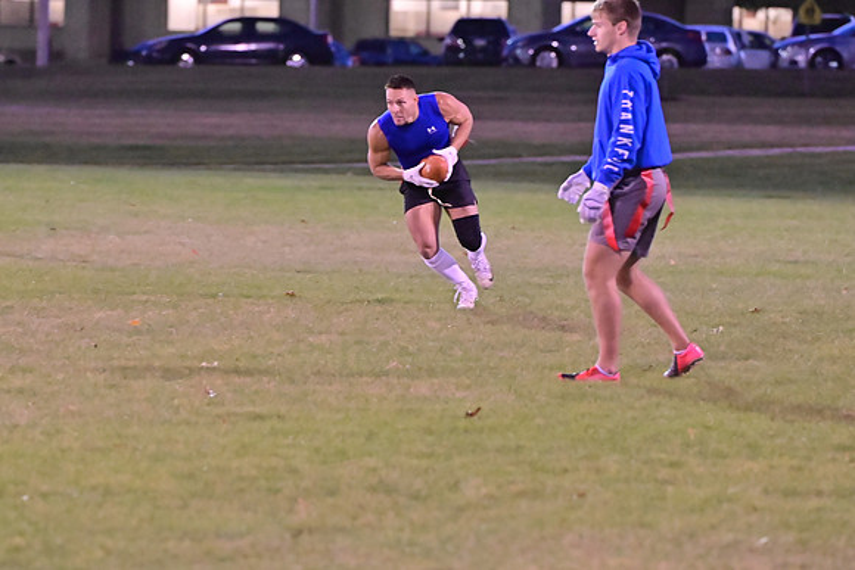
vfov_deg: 5.7
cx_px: 428
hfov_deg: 8.6
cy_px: 285
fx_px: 5701
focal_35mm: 240
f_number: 4
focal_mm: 160
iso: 6400
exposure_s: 1/250
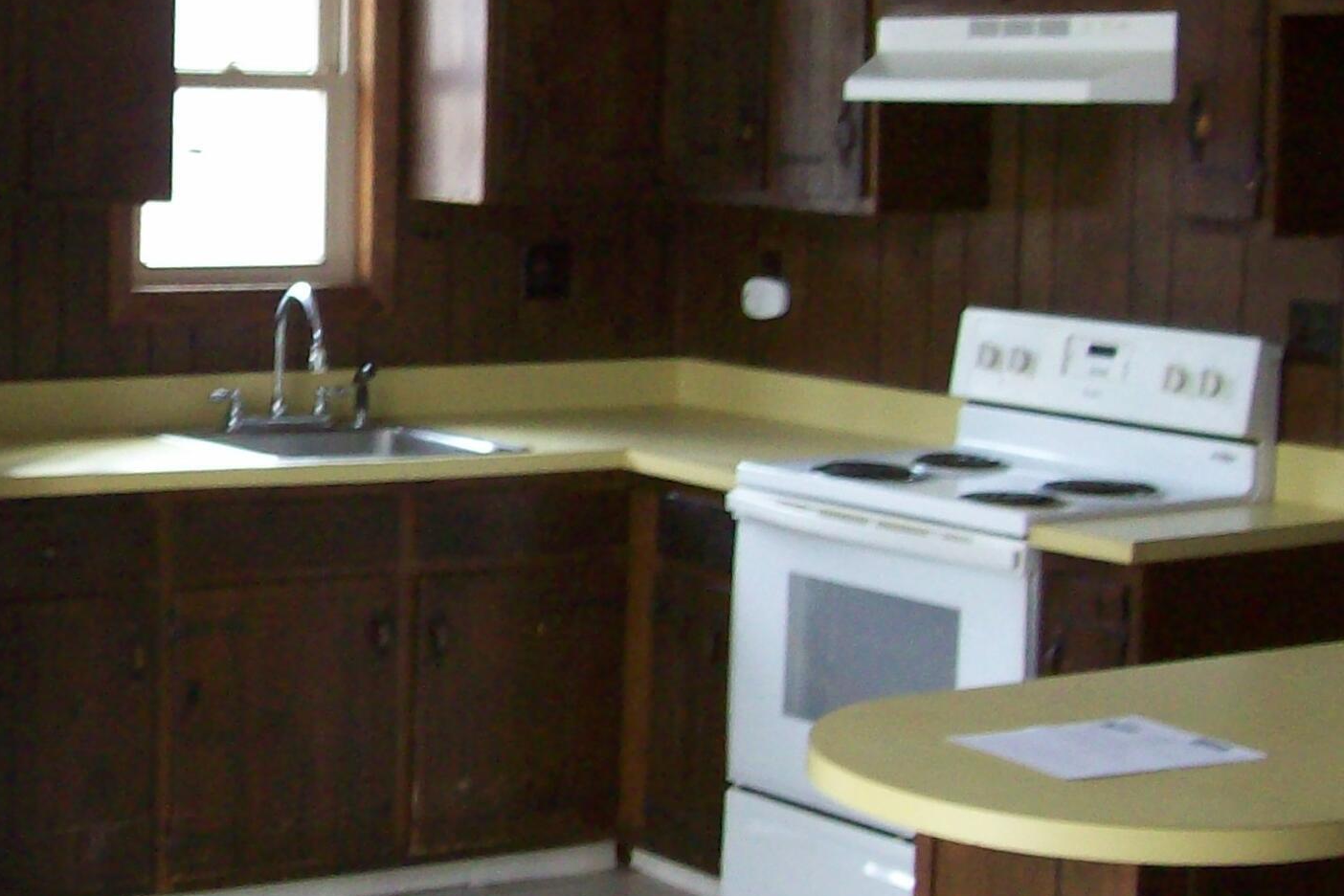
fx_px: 2986
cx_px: 115
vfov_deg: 17.1
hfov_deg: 24.6
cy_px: 378
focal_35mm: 80
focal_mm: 6
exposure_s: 1/20.9
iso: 160
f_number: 2.7
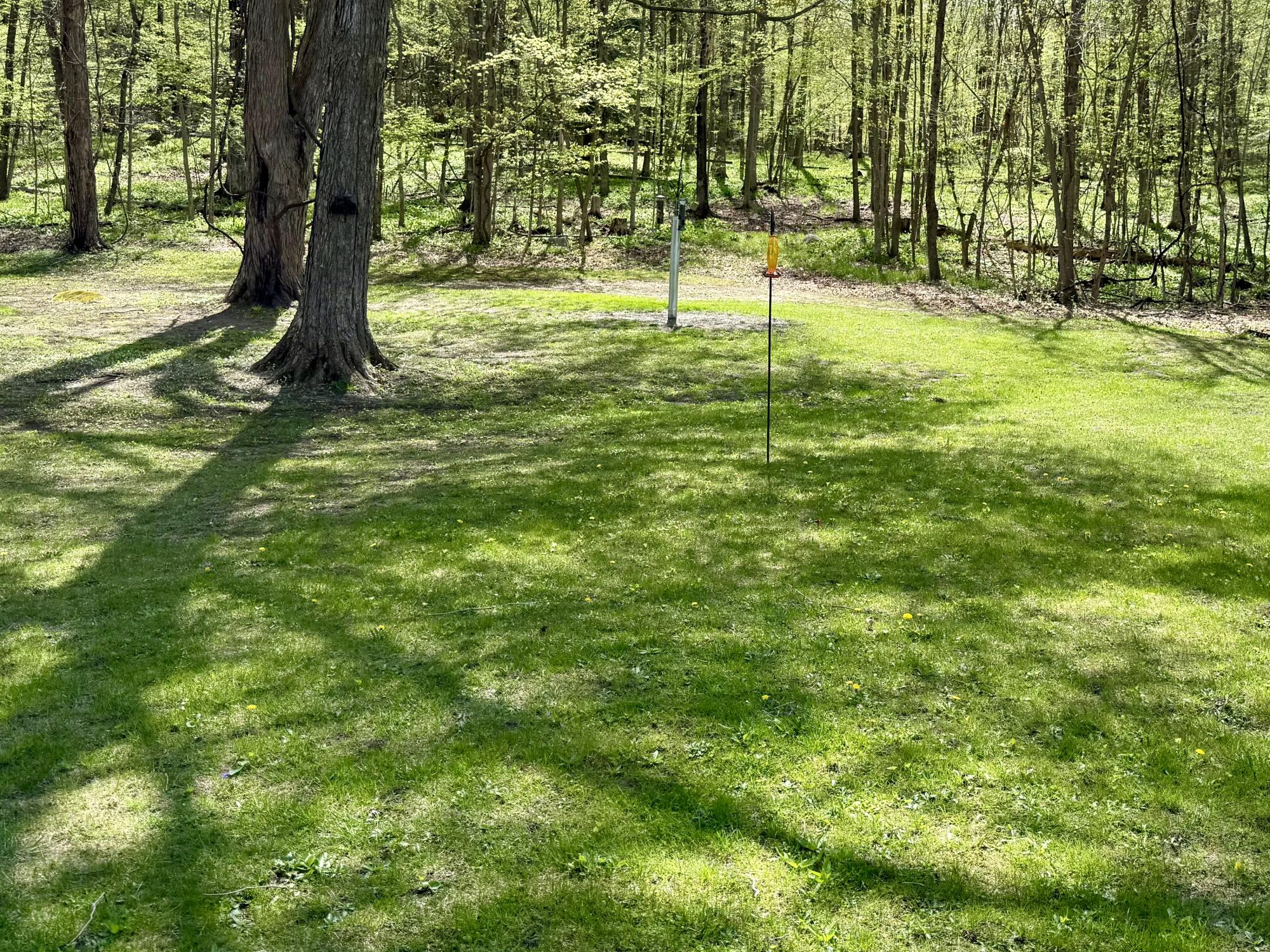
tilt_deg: -3.6
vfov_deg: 39.1
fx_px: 1321
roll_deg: -1.7
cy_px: 298
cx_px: 794
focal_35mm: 36
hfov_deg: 50.8
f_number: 1.78
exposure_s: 1/1271
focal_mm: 6.76
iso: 80
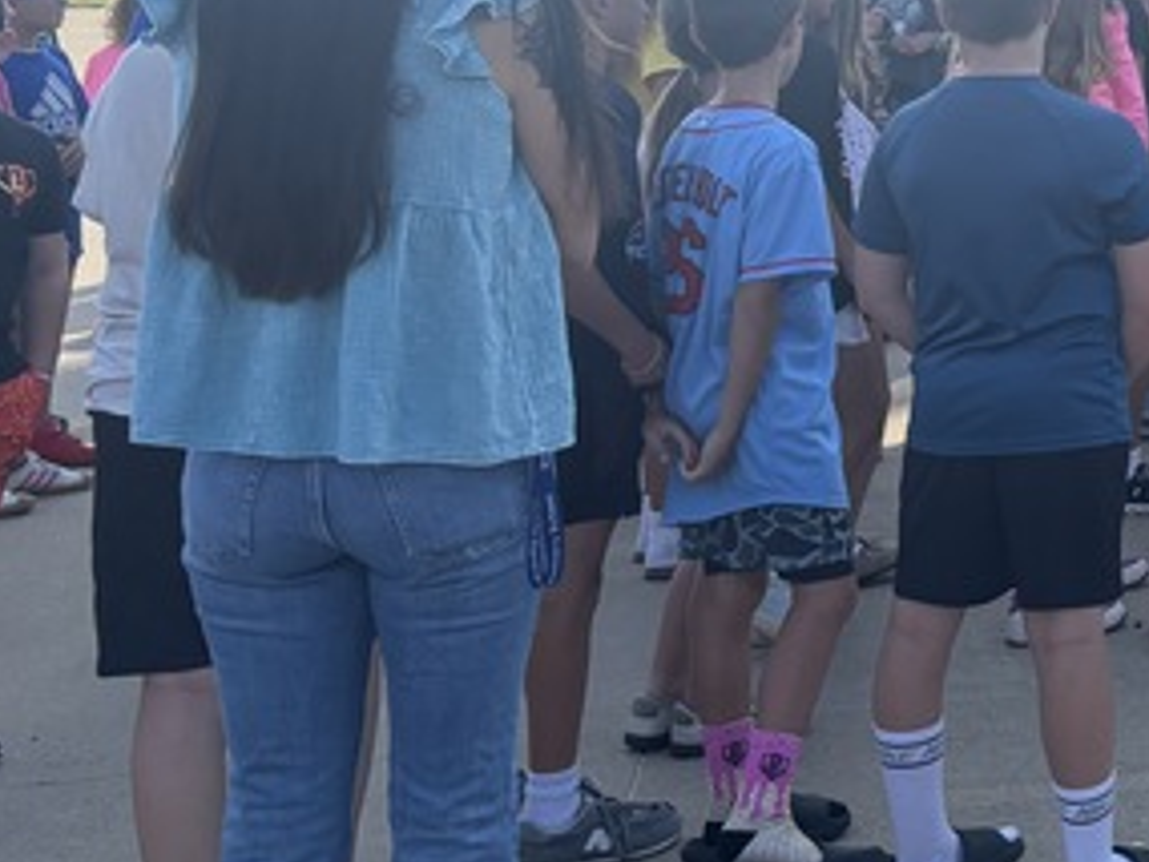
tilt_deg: -1.8
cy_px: -24
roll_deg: -0.9
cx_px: 1576
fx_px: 2424
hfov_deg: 23.0
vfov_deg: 19.5
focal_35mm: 73
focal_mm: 5.96
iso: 50
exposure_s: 1/2193
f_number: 1.6
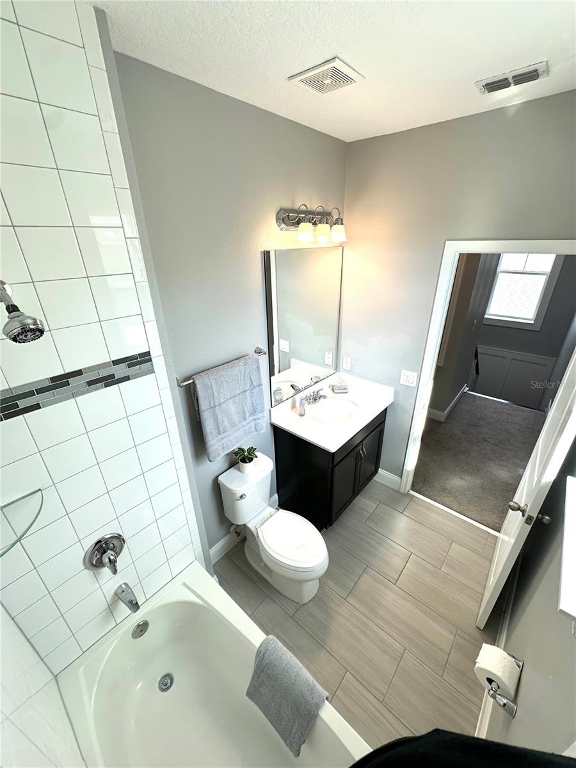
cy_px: 384
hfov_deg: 85.7
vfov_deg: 102.1
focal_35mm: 14
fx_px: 311
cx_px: 288
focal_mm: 2.22
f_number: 2.2
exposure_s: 1/116
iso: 50
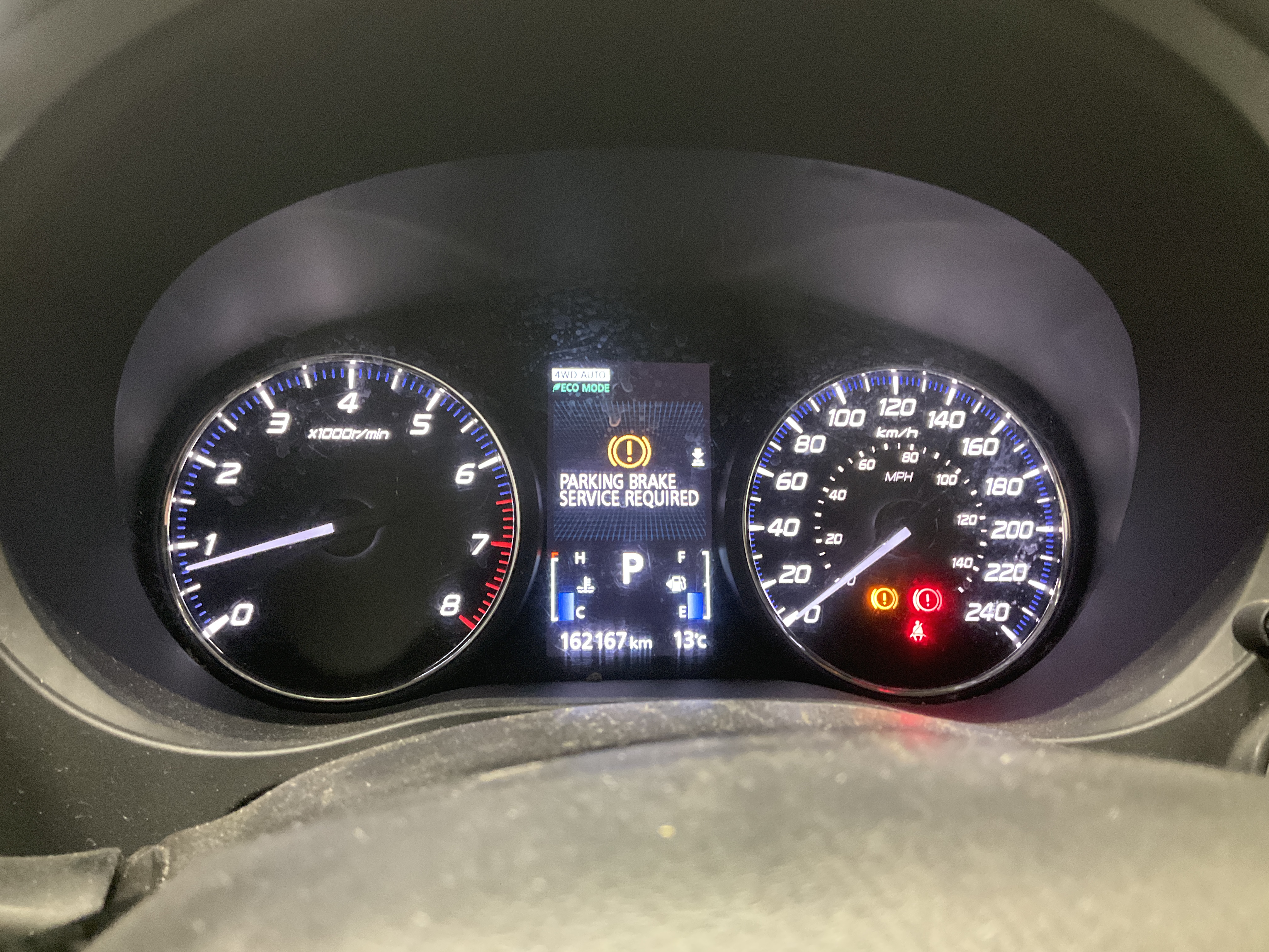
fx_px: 1063
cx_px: 634
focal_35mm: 29
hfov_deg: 61.7
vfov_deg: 48.2
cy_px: 476
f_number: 1.8
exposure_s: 1/30
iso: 400
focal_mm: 3
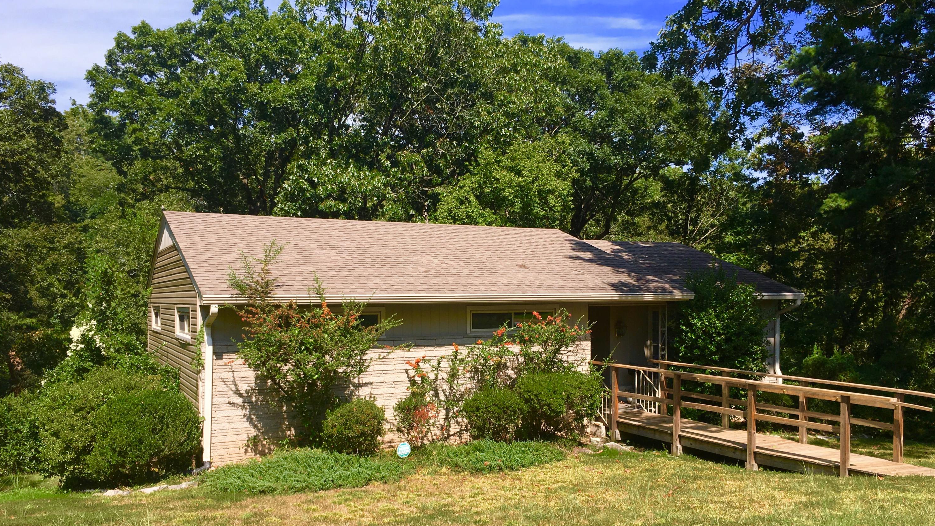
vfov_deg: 36.4
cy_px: 343
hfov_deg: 61.0
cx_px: 465
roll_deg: +0.8
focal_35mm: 32
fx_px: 793
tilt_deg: -3.0
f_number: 2.2
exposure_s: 1/1282
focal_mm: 4.15
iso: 25
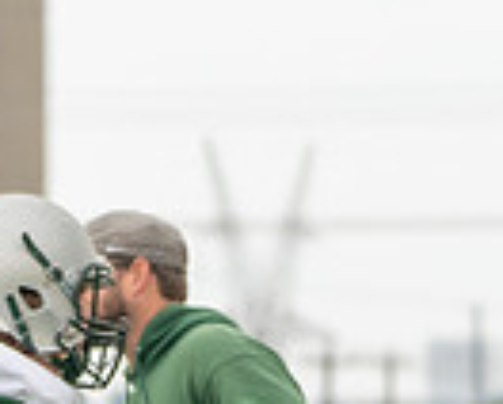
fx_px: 9557
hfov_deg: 3.0
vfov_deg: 2.4
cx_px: -232
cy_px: 699
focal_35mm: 641
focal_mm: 148
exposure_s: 1/1000
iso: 800
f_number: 5
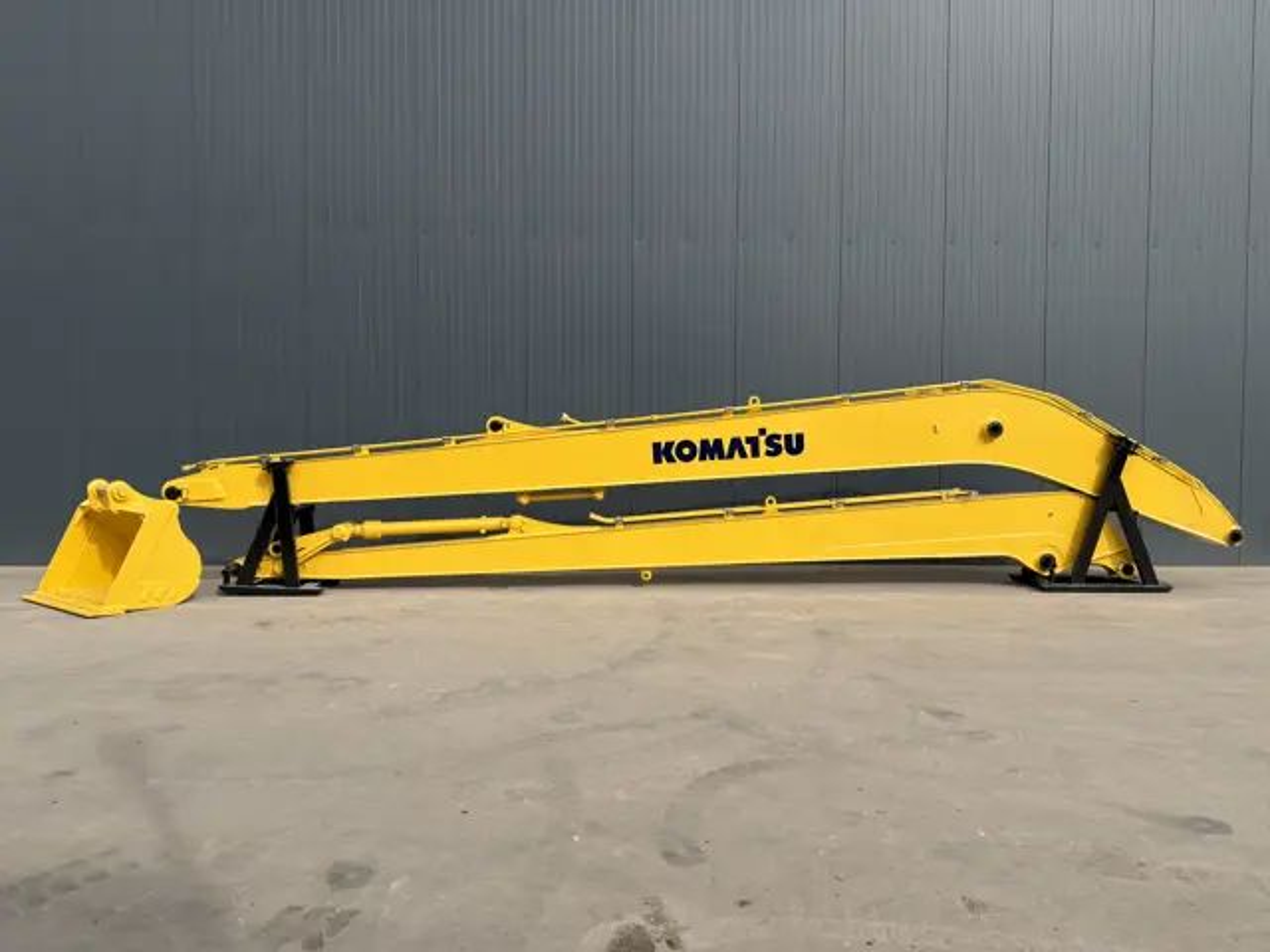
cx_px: 635
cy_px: 476
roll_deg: -0.8
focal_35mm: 24
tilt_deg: -1.6
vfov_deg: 56.8
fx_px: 881
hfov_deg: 71.6
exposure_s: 1/2915
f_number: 1.78
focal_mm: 6.76
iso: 64
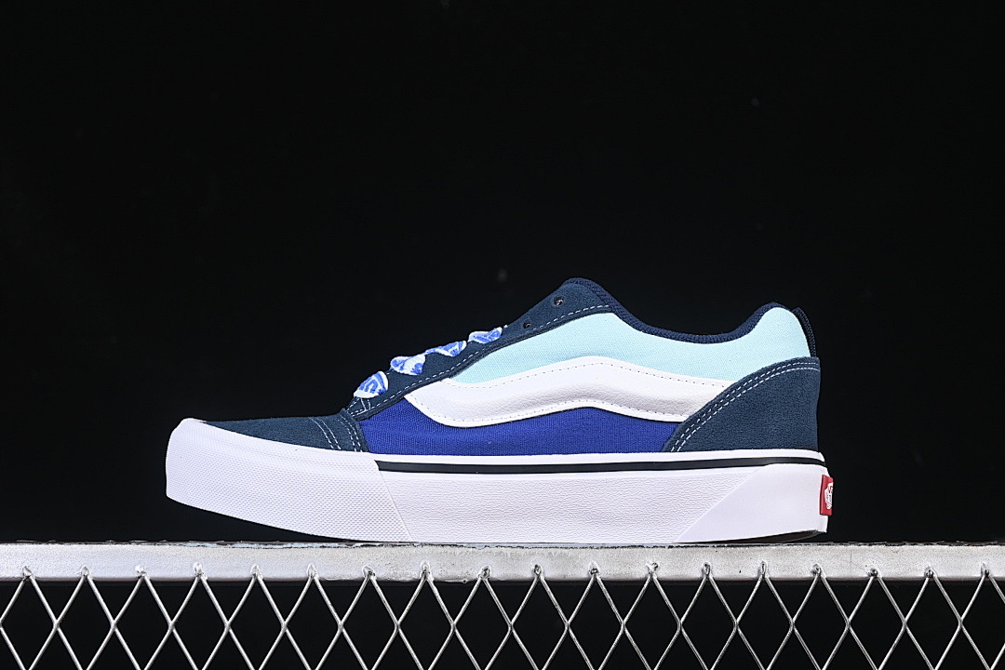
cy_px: 335
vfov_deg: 18.2
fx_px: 2094
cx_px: 502
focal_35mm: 75
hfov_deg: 27.0
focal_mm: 50
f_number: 6.3
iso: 160
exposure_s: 1/60
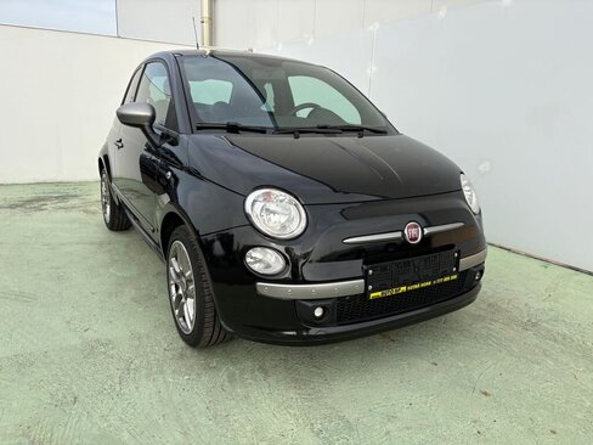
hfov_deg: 67.3
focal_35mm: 26
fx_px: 445
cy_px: 222
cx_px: 296
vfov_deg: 53.1
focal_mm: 5.96
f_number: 1.6
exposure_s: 1/1451
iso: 50
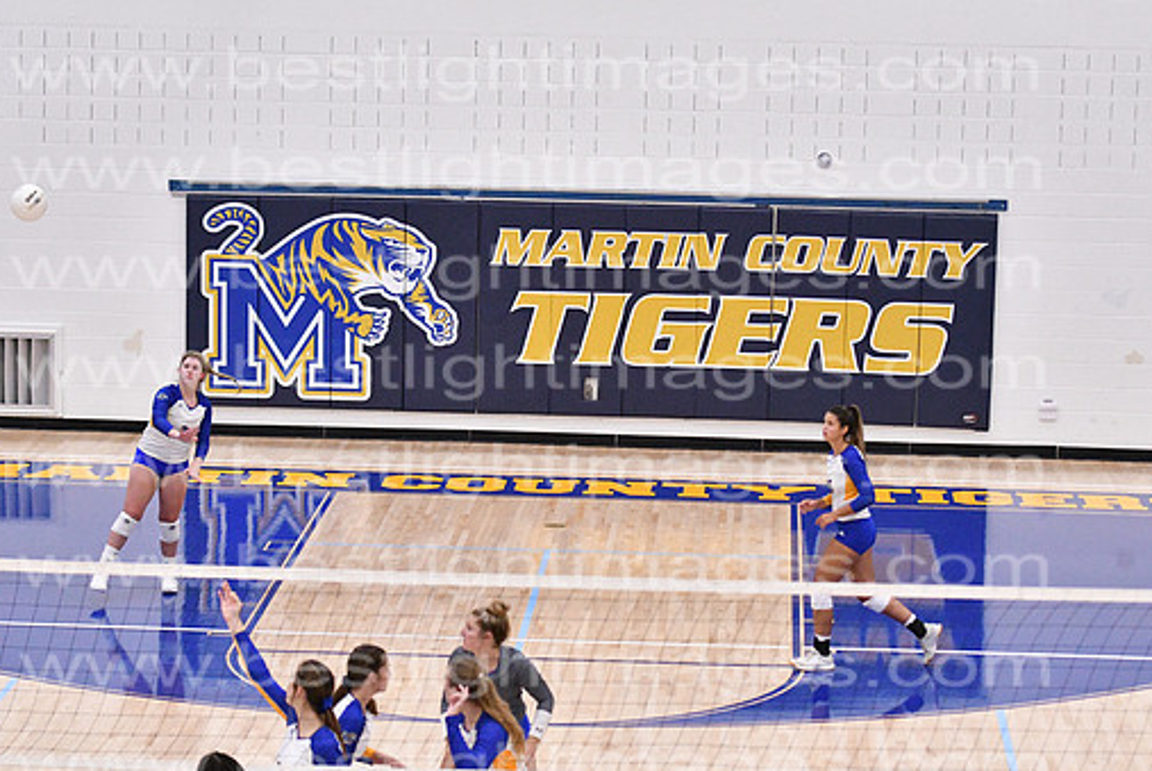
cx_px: 534
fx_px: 3843
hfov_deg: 17.0
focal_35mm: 120
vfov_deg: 11.4
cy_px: 422
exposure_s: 1/1000
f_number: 3.2
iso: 6400
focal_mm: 70
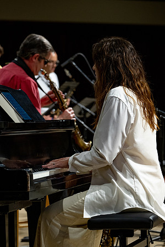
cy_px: 124
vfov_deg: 15.8
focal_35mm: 130
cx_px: 82
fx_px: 894
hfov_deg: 10.5
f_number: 5.6
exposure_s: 1/160
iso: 2000
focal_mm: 130
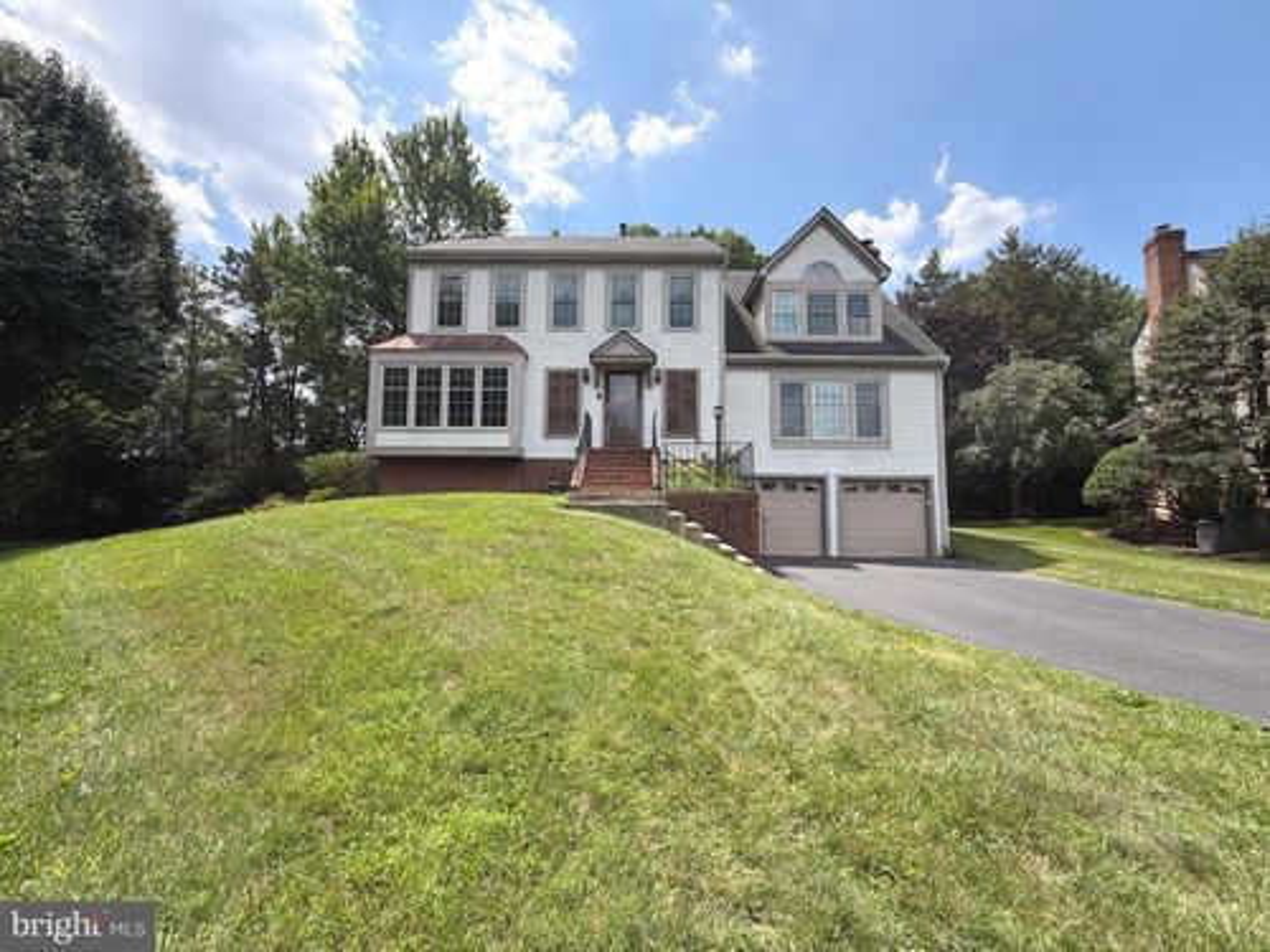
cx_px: 635
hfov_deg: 102.1
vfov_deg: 85.7
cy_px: 476
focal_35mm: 14
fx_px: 514
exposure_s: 1/770
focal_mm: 2.22
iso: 40
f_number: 2.2
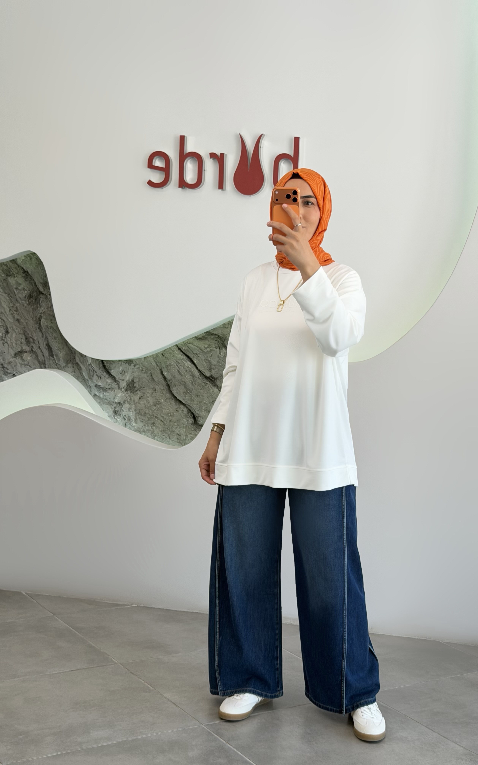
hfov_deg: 25.3
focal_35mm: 51
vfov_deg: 39.6
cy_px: 383
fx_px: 1063
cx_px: 278
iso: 50
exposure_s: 1/203
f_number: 1.78
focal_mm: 6.76
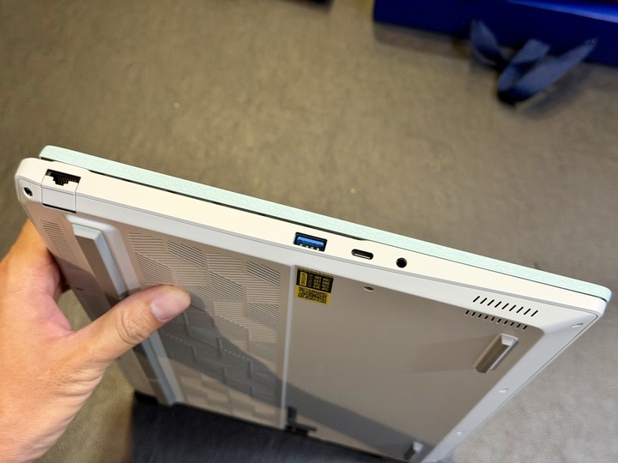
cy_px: 232
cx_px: 309
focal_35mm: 48
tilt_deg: -65.0
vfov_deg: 30.3
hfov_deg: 39.7
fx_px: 857
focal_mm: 6.76
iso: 200
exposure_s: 1/40
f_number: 1.78
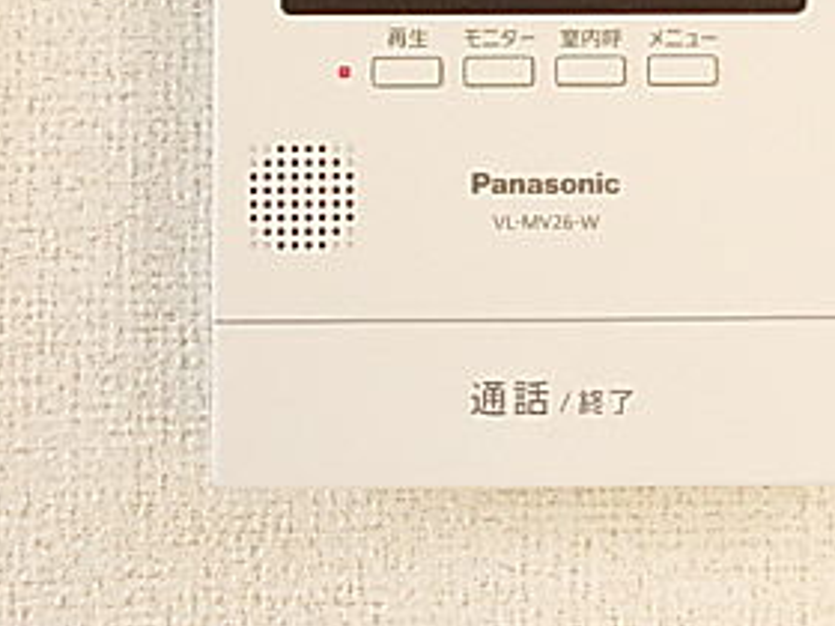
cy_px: 57
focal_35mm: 64
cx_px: 510
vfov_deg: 22.4
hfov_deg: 30.2
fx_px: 1544
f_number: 2.7
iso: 200
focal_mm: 4
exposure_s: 1/125
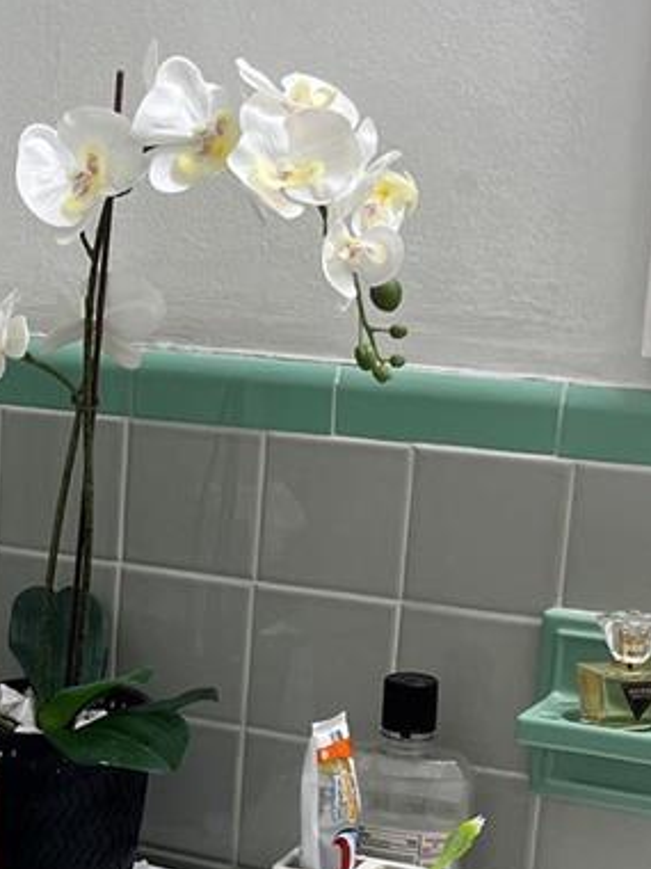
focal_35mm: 82
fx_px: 2056
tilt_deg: -15.0
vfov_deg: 23.6
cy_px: 665
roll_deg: -2.8
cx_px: -48
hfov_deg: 17.4
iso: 50
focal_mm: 5.1
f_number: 1.6
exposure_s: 1/120
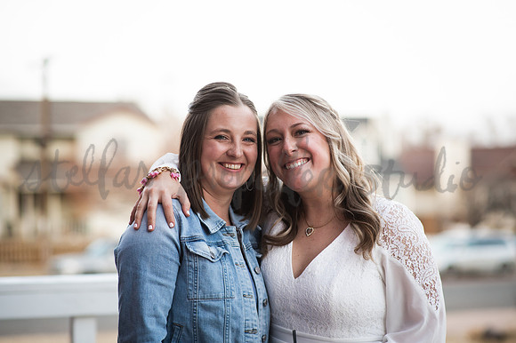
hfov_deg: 23.9
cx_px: 258
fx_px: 1218
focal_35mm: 85
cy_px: 172
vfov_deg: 16.1
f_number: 2.5
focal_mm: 85
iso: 1250
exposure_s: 1/250
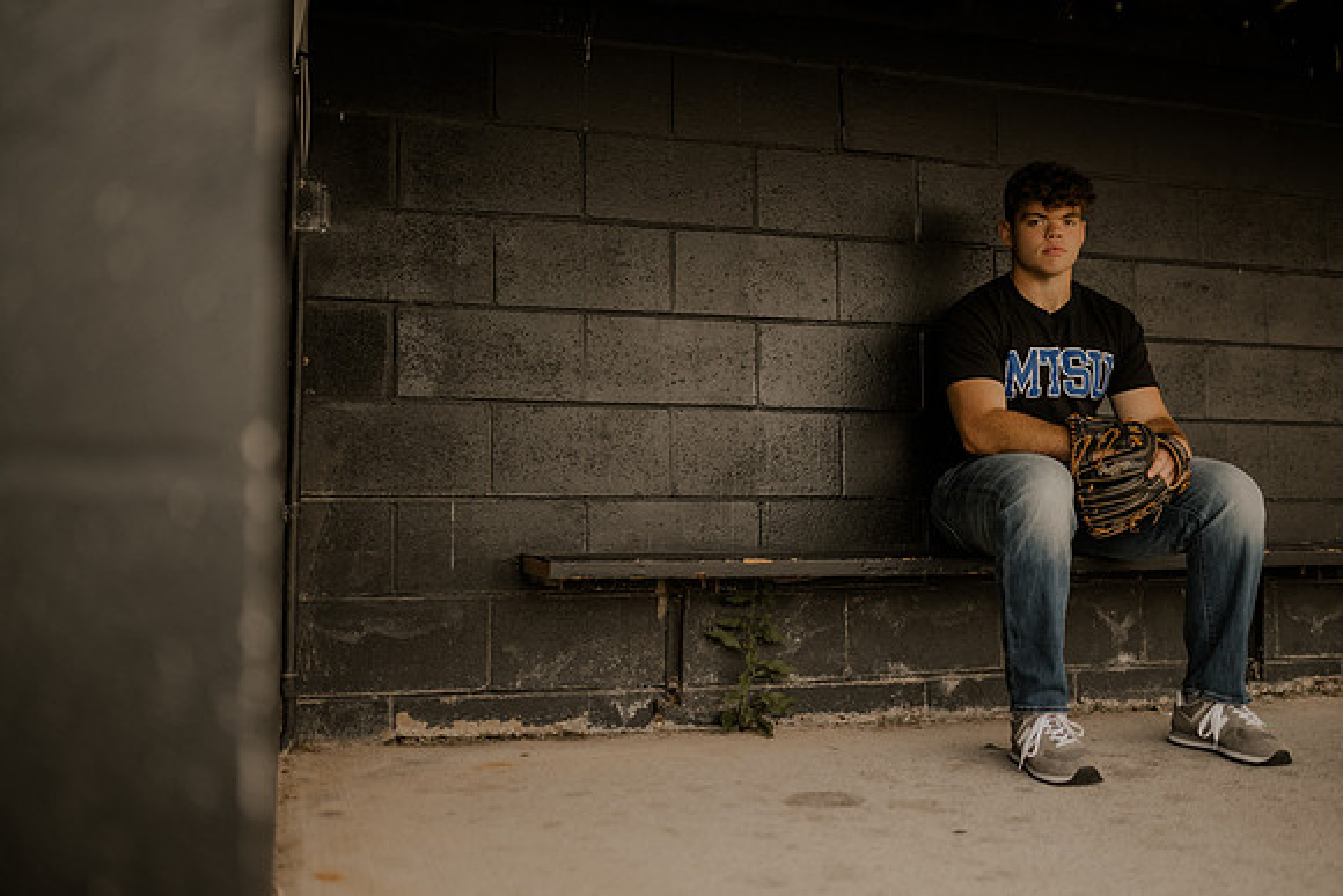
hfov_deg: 53.0
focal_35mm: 36
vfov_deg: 36.8
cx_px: 672
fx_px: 1348
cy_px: 448
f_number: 1.4
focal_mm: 35
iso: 800
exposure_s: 1/1250
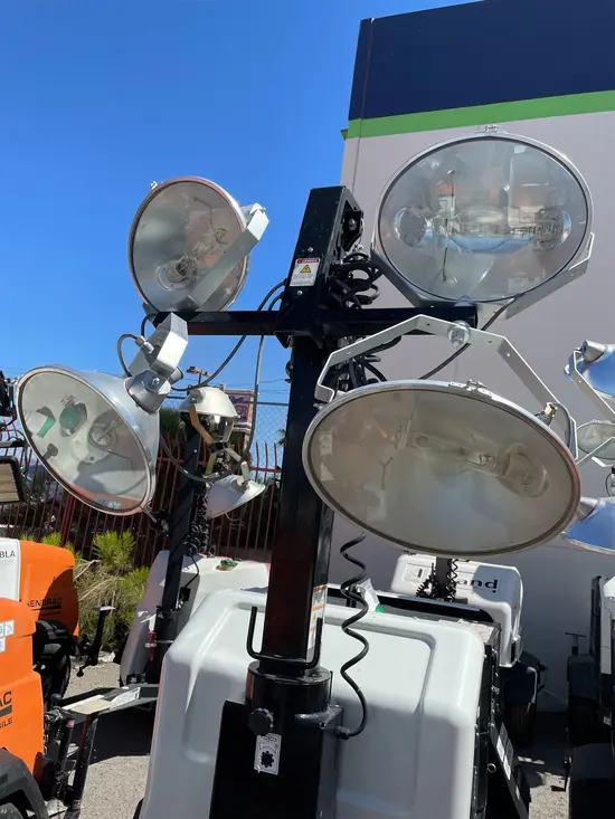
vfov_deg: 67.3
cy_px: 410
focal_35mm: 26
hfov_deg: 53.1
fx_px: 616
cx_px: 308
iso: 50
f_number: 1.6
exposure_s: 1/4000
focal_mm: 4.2
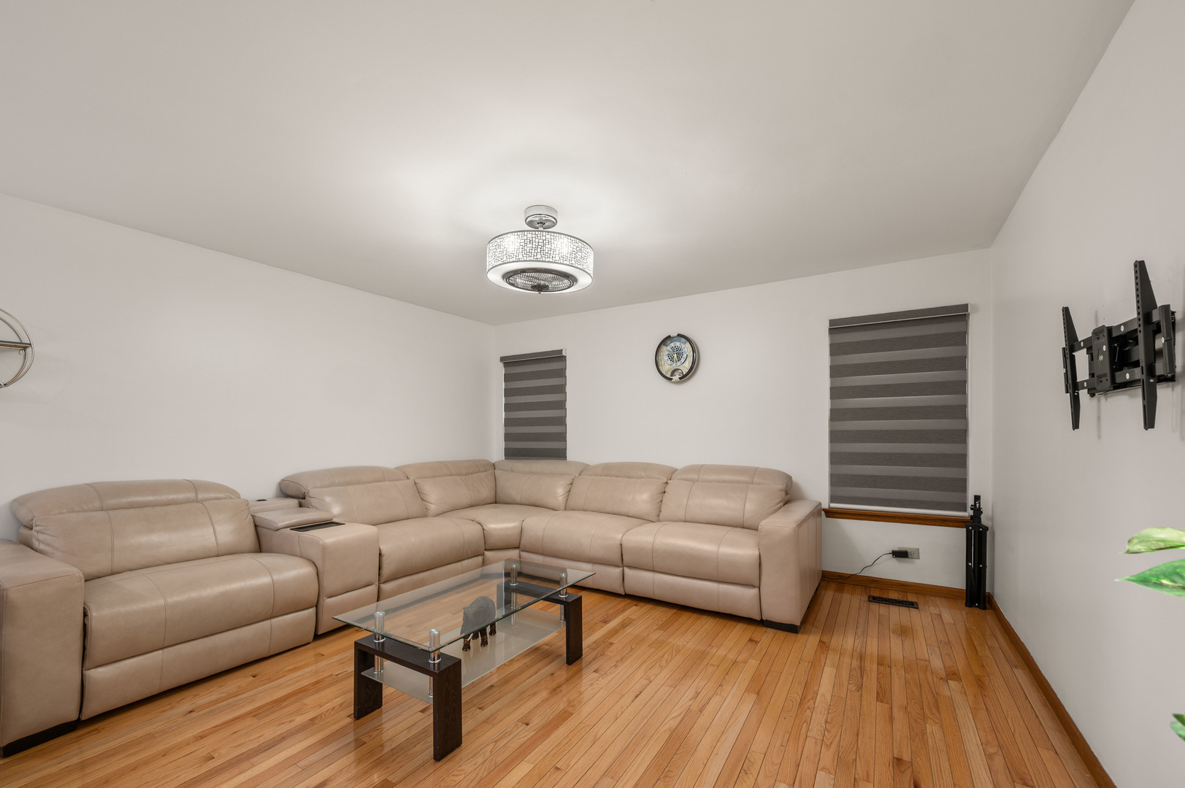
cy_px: 394
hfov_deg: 104.3
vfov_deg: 81.1
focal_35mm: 14
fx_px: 461
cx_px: 592
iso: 400
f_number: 8
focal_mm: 14
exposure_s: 1/6
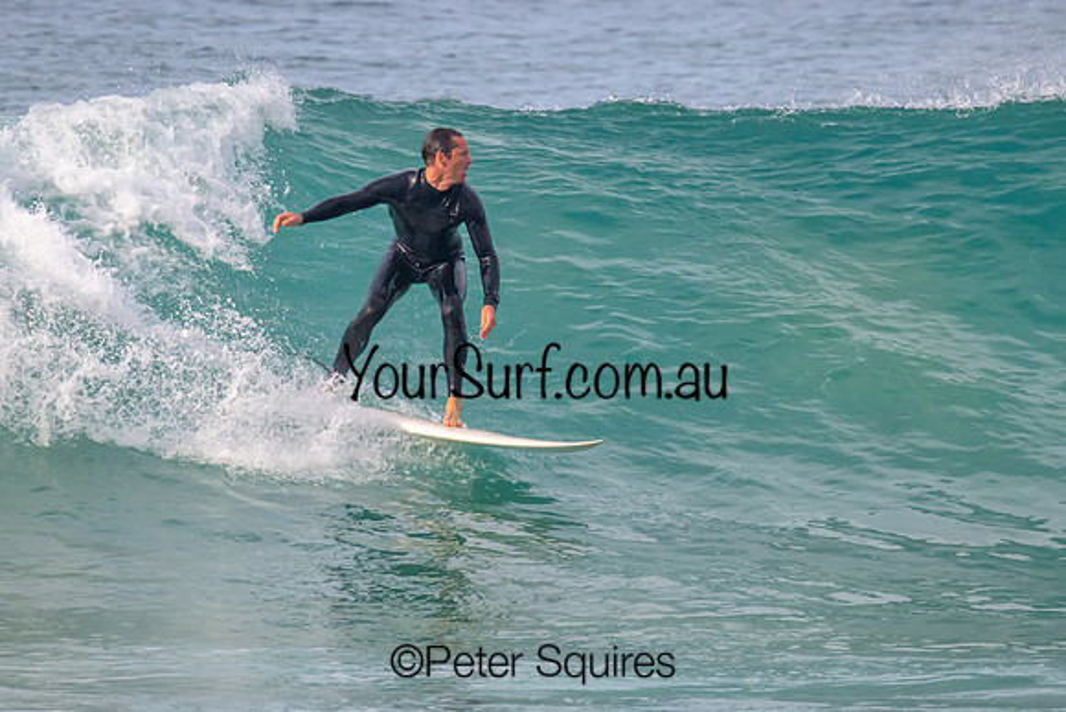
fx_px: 32547
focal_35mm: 1099
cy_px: 244
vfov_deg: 1.3
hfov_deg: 1.9
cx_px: 665
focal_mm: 800
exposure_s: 1/2000
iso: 1600
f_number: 11
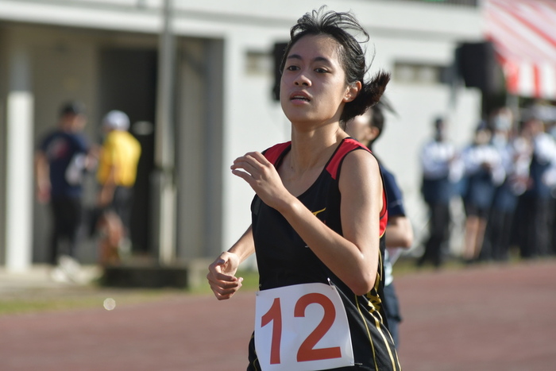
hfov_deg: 6.9
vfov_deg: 4.6
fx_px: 4634
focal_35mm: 300
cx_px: 278
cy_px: 186
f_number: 5
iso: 320
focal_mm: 200
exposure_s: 1/1600
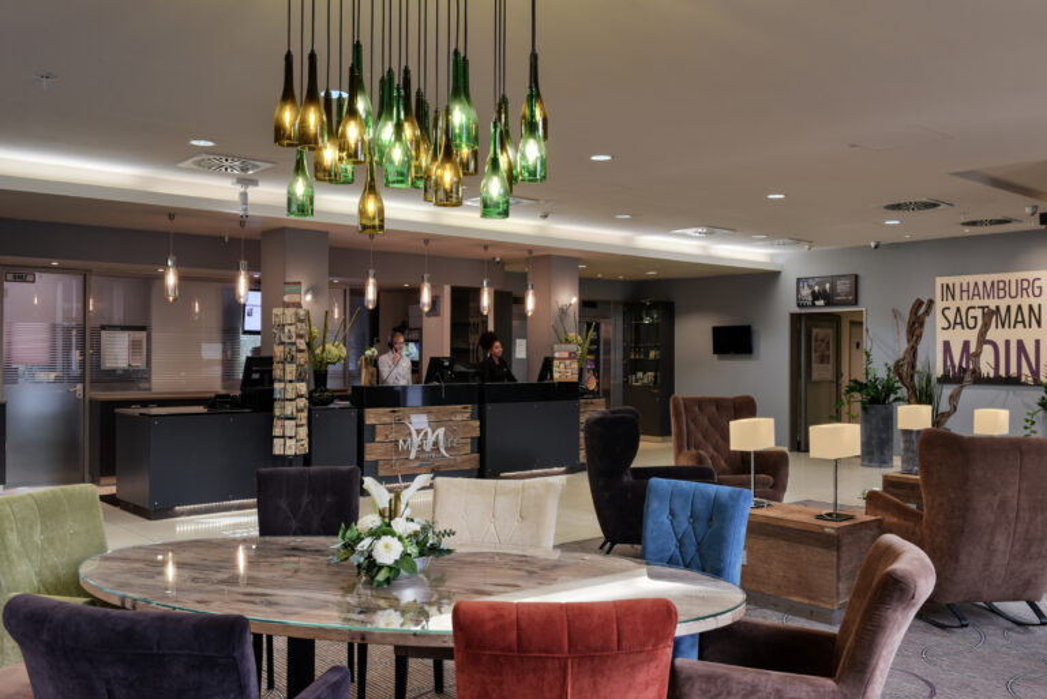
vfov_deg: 41.2
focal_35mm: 32
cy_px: 350
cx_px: 524
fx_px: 931
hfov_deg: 58.7
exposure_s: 1/1.25
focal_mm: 32
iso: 200
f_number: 8
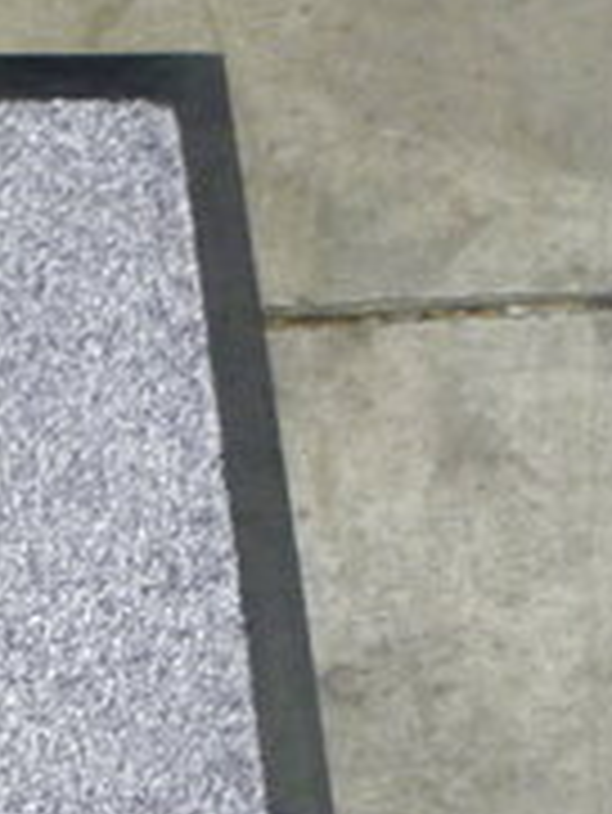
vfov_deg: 13.8
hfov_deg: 9.2
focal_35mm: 139
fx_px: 3273
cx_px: -1008
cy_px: 965
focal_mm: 4.9
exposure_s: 1/50
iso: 80
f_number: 3.3
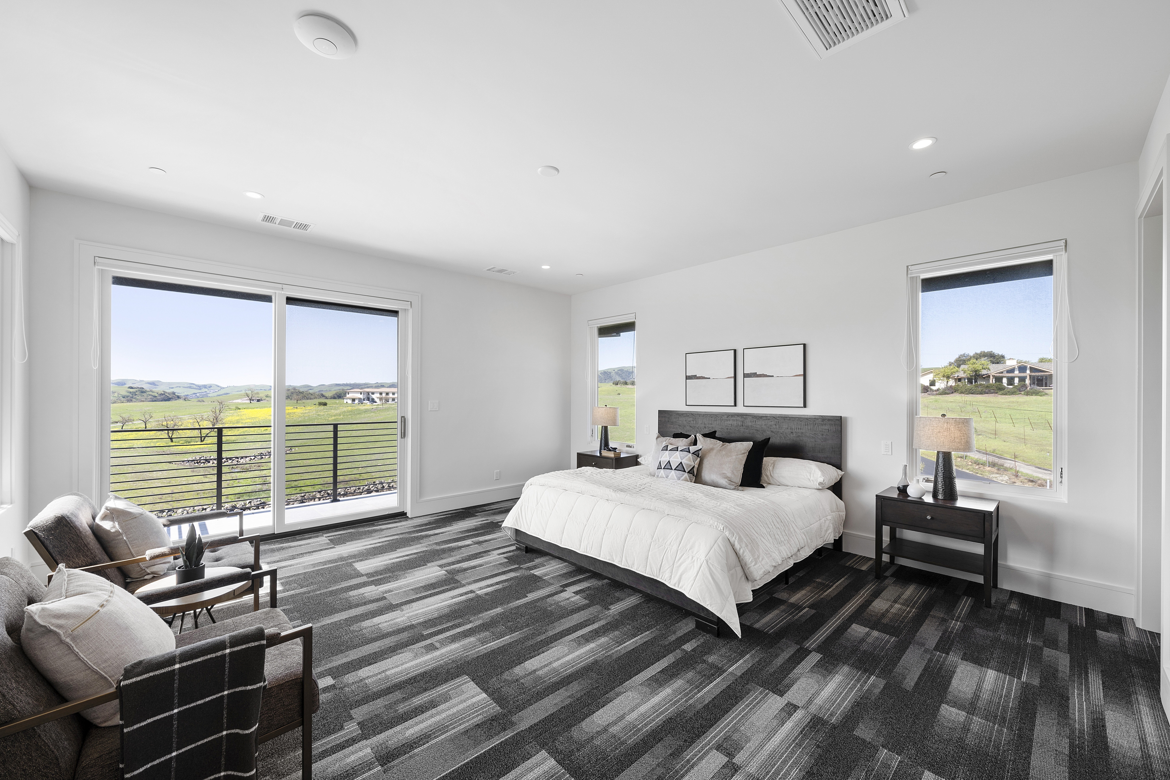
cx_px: 585
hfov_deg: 108.3
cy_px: 390
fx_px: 422
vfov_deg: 85.4
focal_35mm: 13
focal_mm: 13
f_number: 8
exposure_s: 1/6
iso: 100
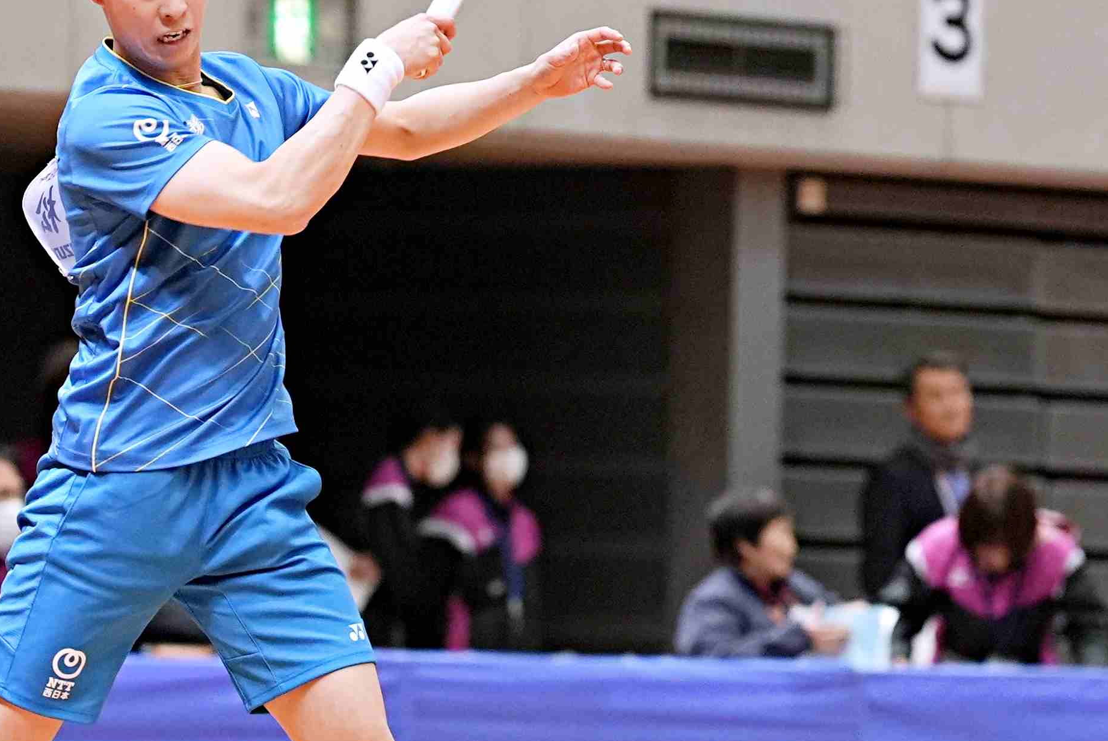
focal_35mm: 391
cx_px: 324
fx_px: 12045
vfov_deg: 3.5
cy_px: 415
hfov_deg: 5.3
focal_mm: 122
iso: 1600
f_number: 2.8
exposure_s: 1/400
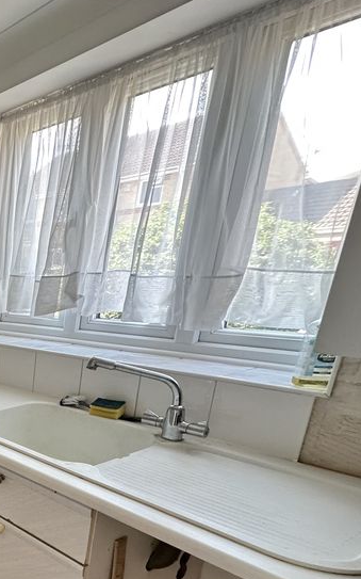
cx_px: -182
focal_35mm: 28
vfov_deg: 64.1
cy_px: 402
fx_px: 441
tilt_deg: -17.5
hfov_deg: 28.5
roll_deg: +2.9
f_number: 2.2
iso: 125
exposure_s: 1/99
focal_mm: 2.22
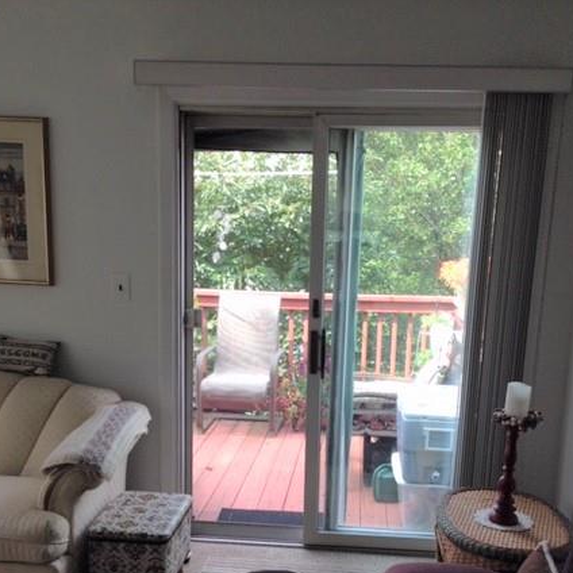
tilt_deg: -13.7
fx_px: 824
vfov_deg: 37.7
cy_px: 408
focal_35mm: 44
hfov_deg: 38.3
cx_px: 288
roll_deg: -1.7
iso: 64
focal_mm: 4.12
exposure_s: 1/120
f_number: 2.4
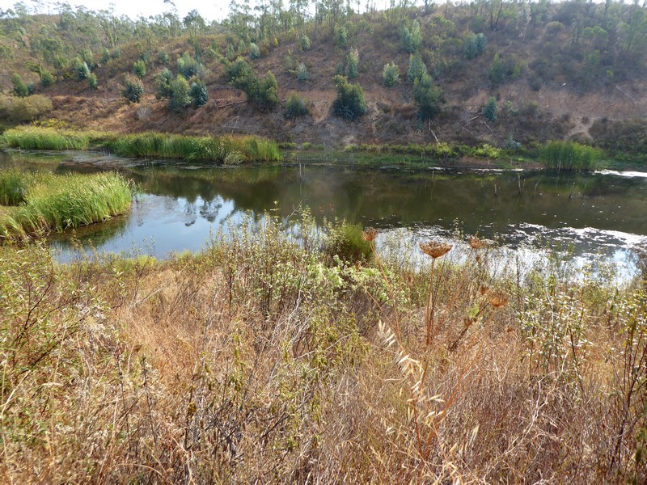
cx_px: 324
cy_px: 242
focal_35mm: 25
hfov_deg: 69.4
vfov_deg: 54.9
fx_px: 467
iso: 100
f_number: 3.3
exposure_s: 1/320
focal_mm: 4.3
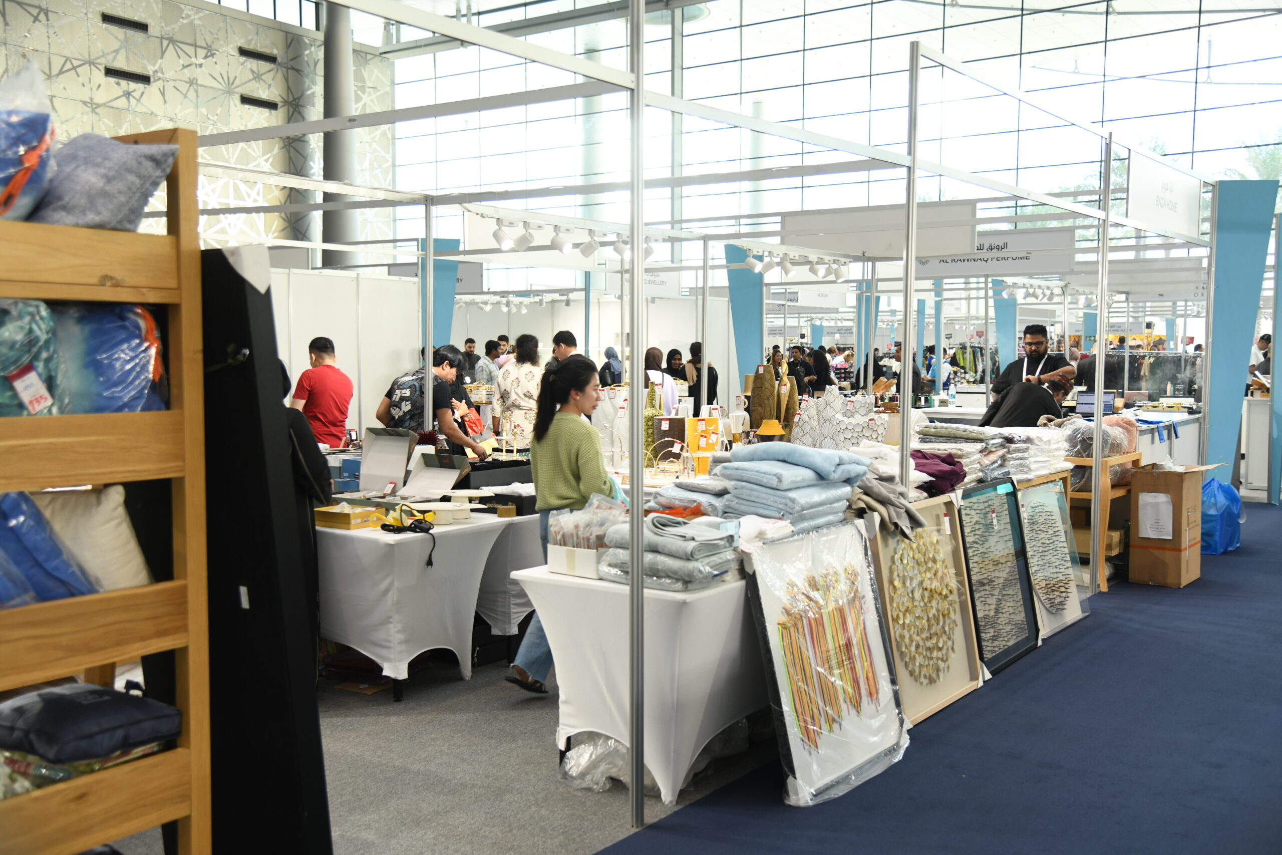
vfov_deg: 37.9
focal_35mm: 35
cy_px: 428
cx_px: 641
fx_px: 1246
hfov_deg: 54.4
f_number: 4
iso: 800
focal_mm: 35
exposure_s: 1/100
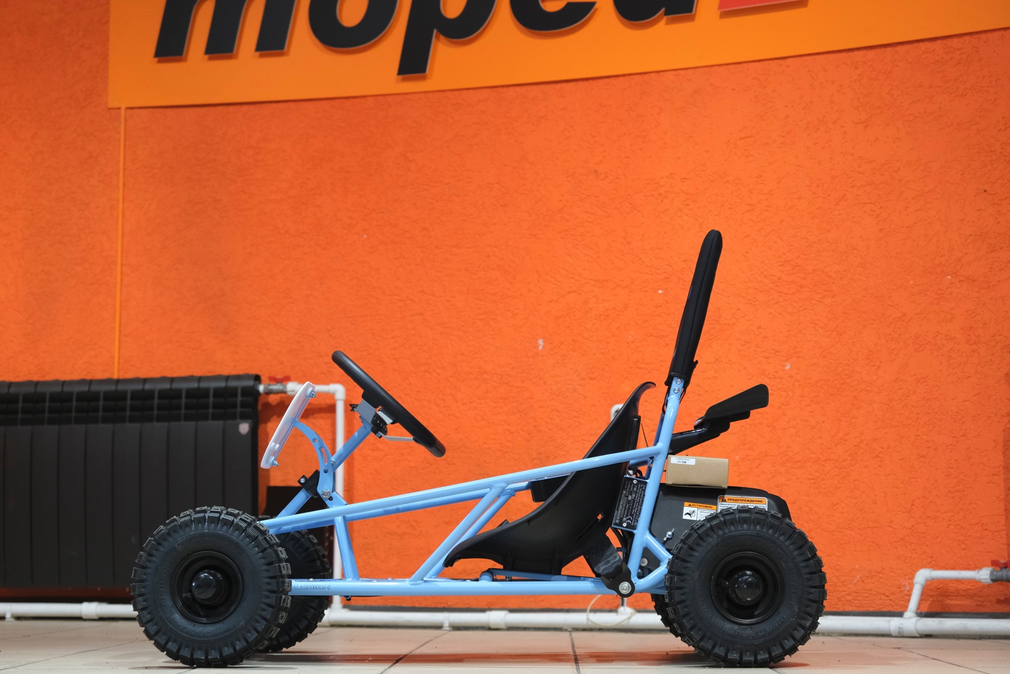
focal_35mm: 79
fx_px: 2216
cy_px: 337
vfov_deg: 17.3
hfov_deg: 25.7
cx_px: 505
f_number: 4
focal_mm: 52.4
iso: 1600
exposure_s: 1/100
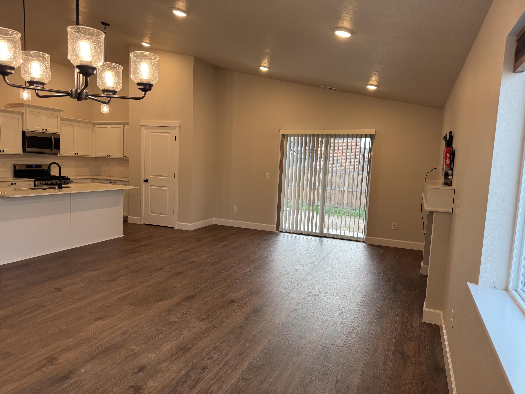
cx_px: 262
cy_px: 197
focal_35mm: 24
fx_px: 364
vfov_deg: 56.8
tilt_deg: -6.4
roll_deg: -3.5
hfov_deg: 71.6
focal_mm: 6.76
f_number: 1.78
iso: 125
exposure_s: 1/120
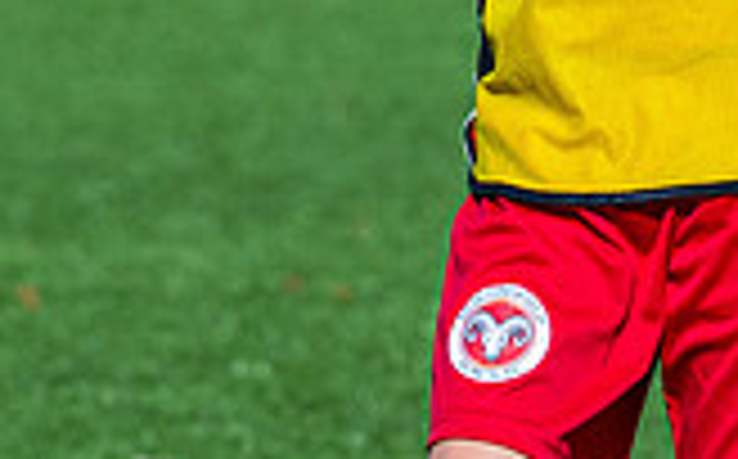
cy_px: 162
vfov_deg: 1.5
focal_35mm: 882
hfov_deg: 2.4
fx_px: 17715
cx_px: 513
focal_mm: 135
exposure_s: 1/3200
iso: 400
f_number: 4
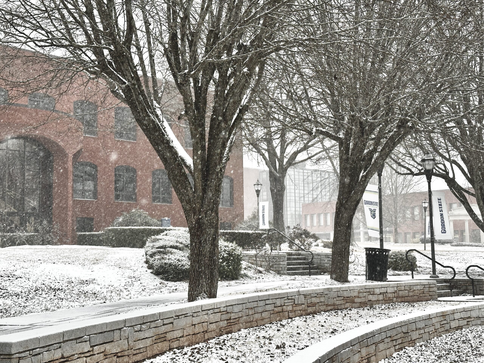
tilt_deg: +7.3
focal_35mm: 48
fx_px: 671
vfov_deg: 30.3
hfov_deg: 39.7
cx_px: 242
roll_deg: +0.9
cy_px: 182
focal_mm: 6.86
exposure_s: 1/121
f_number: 1.78
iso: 80
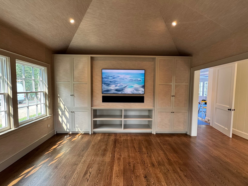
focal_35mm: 14
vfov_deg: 85.7
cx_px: 124
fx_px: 100
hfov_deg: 102.1
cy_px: 93
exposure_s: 1/120
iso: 250
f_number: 2.2
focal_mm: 2.22
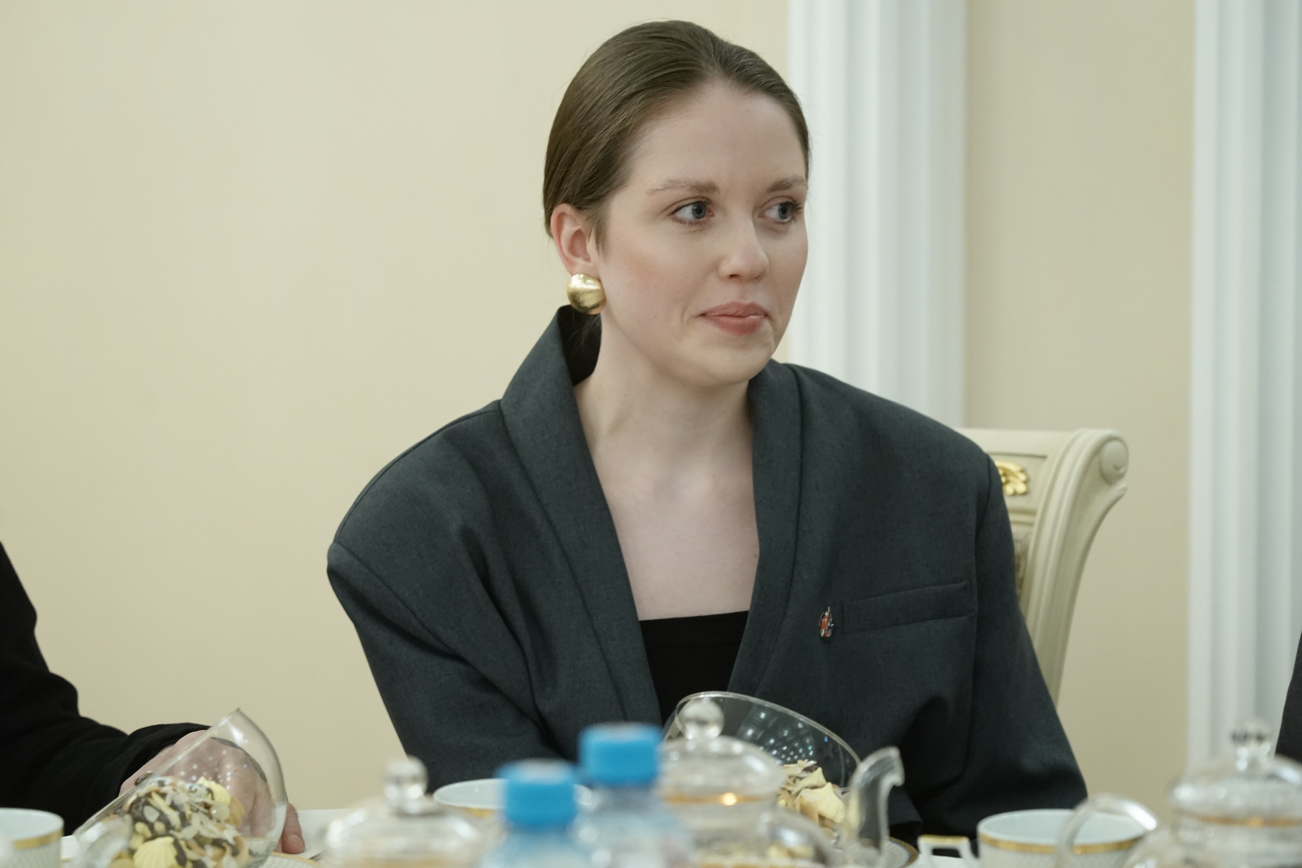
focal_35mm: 105
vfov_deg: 13.0
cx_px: 651
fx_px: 3797
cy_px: 434
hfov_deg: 19.5
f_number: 5
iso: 5000
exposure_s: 1/160
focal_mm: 105
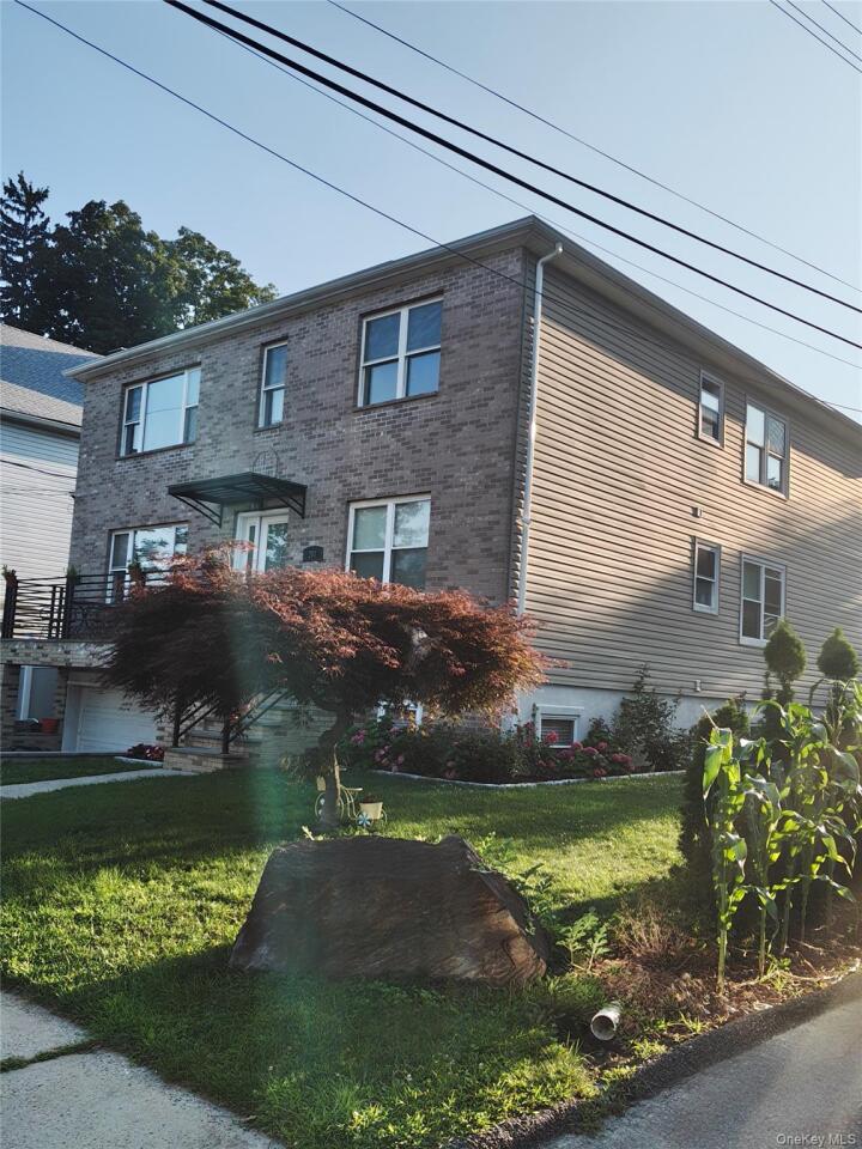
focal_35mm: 32
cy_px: 574
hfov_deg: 44.2
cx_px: 431
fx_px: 1062
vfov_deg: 56.8
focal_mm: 5.56
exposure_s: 1/544
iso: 50
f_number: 1.88
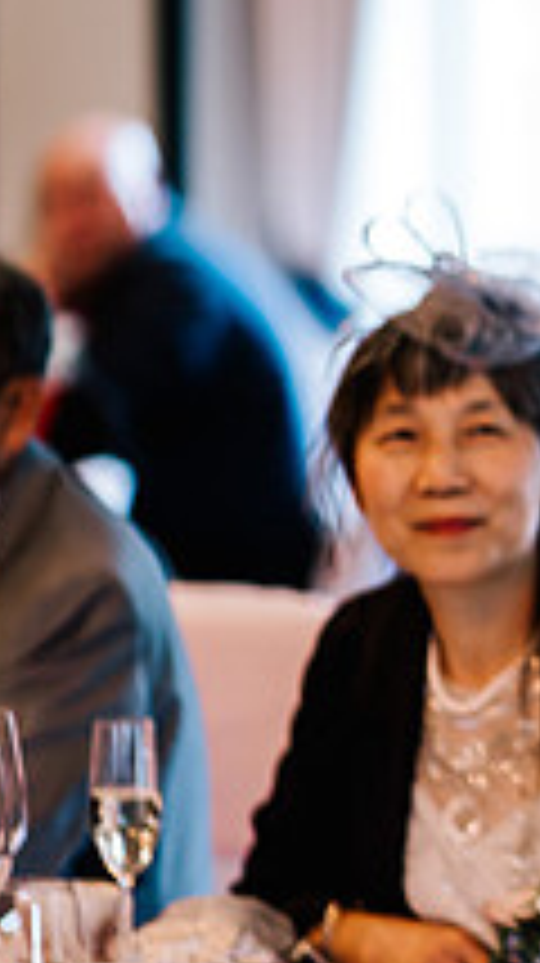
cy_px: 574
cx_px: 882
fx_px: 6251
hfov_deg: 4.9
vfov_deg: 8.8
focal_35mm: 245
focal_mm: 85
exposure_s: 1/250
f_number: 1.4
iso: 320
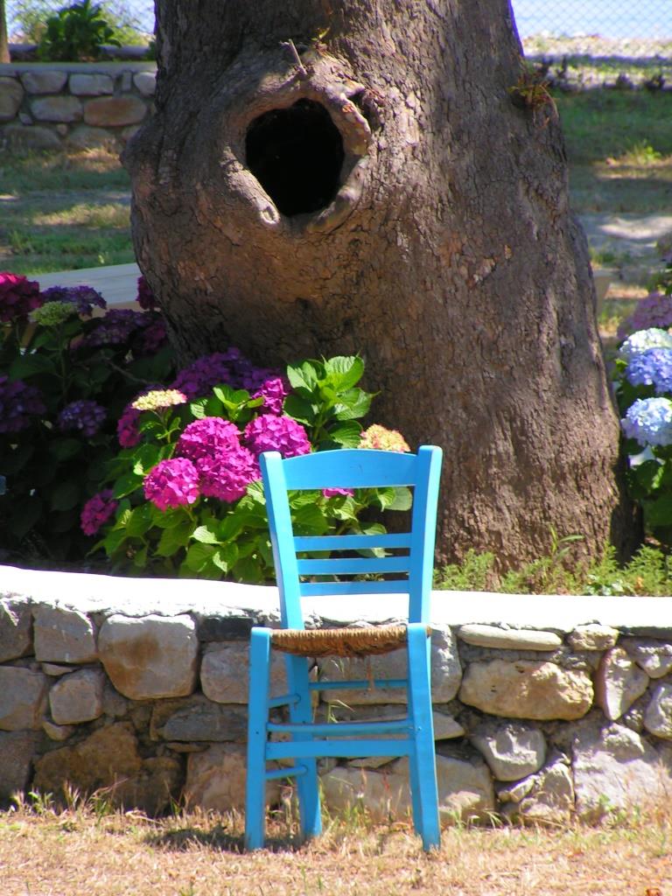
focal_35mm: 311
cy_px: 448
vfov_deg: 6.4
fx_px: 8050
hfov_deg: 4.8
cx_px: 336
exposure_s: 1/320
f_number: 4.5
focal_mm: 47.6
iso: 50
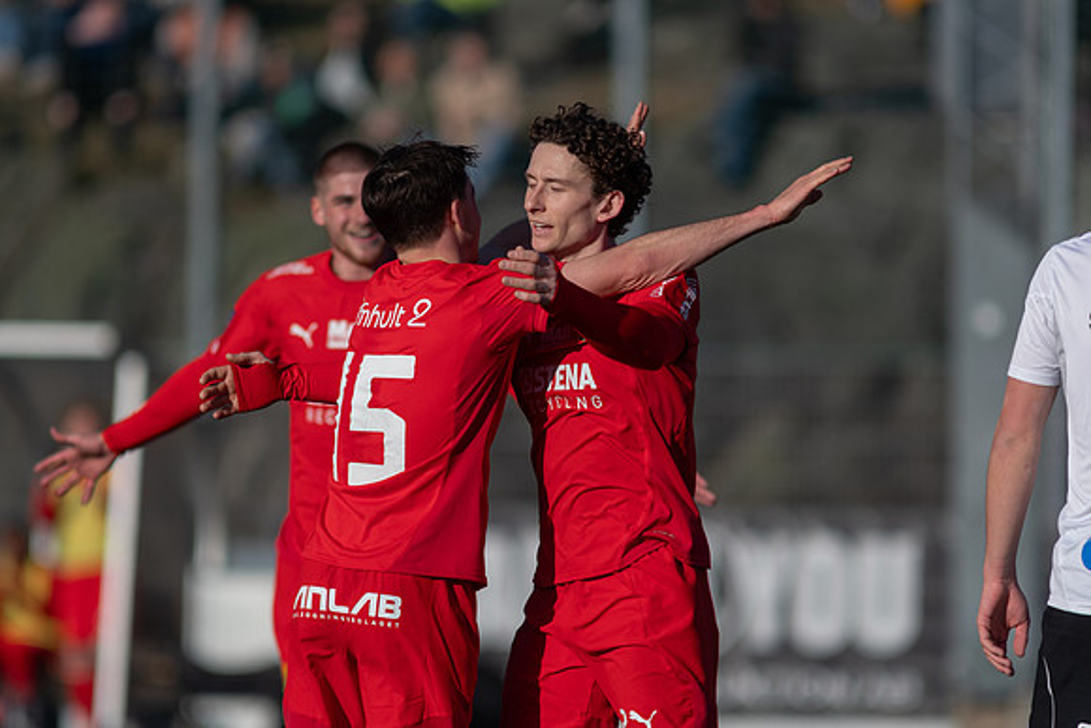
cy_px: 364
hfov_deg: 4.6
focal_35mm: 450
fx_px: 13640
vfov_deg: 3.1
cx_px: 546
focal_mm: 300
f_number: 3.2
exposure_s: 1/2000
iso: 100
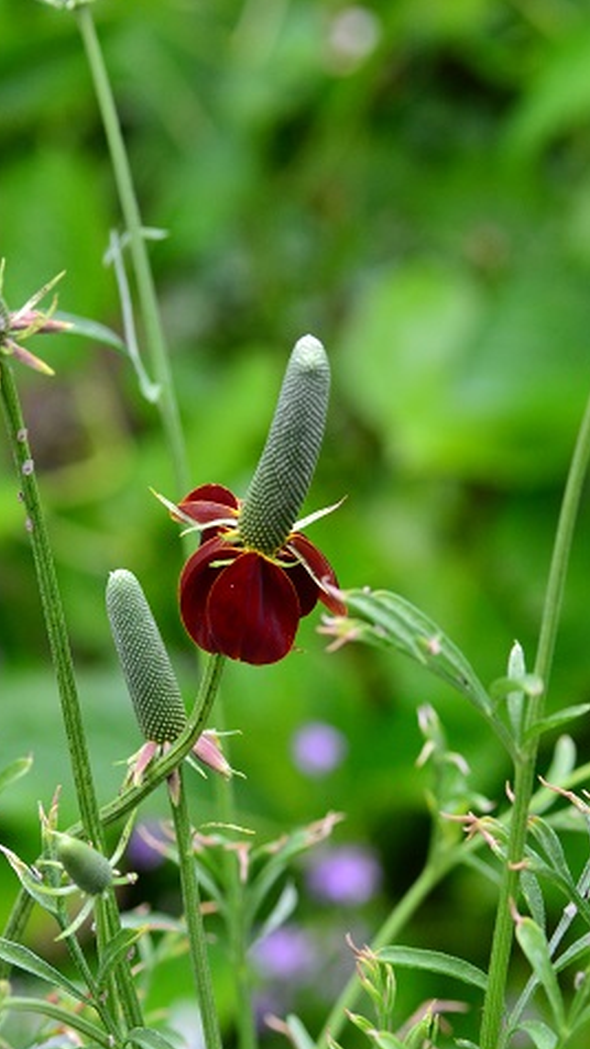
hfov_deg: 5.9
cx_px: 265
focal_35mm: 205
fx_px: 5707
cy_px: 396
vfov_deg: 10.5
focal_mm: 90
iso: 640
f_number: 9
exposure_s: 1/125
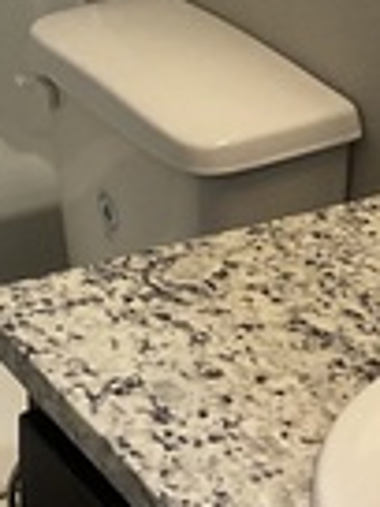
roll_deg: -0.1
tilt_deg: -11.5
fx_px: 1991
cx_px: 37
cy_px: -265
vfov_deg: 13.6
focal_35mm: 136
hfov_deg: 10.8
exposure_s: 1/60
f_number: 1.8
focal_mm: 3
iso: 125
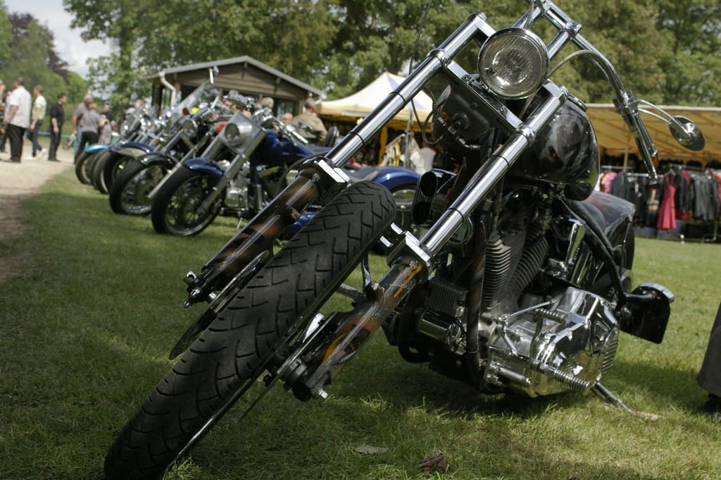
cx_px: 360
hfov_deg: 34.2
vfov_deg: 23.1
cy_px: 240
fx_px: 1171
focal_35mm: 58
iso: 800
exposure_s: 1/1250
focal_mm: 39
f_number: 7.1
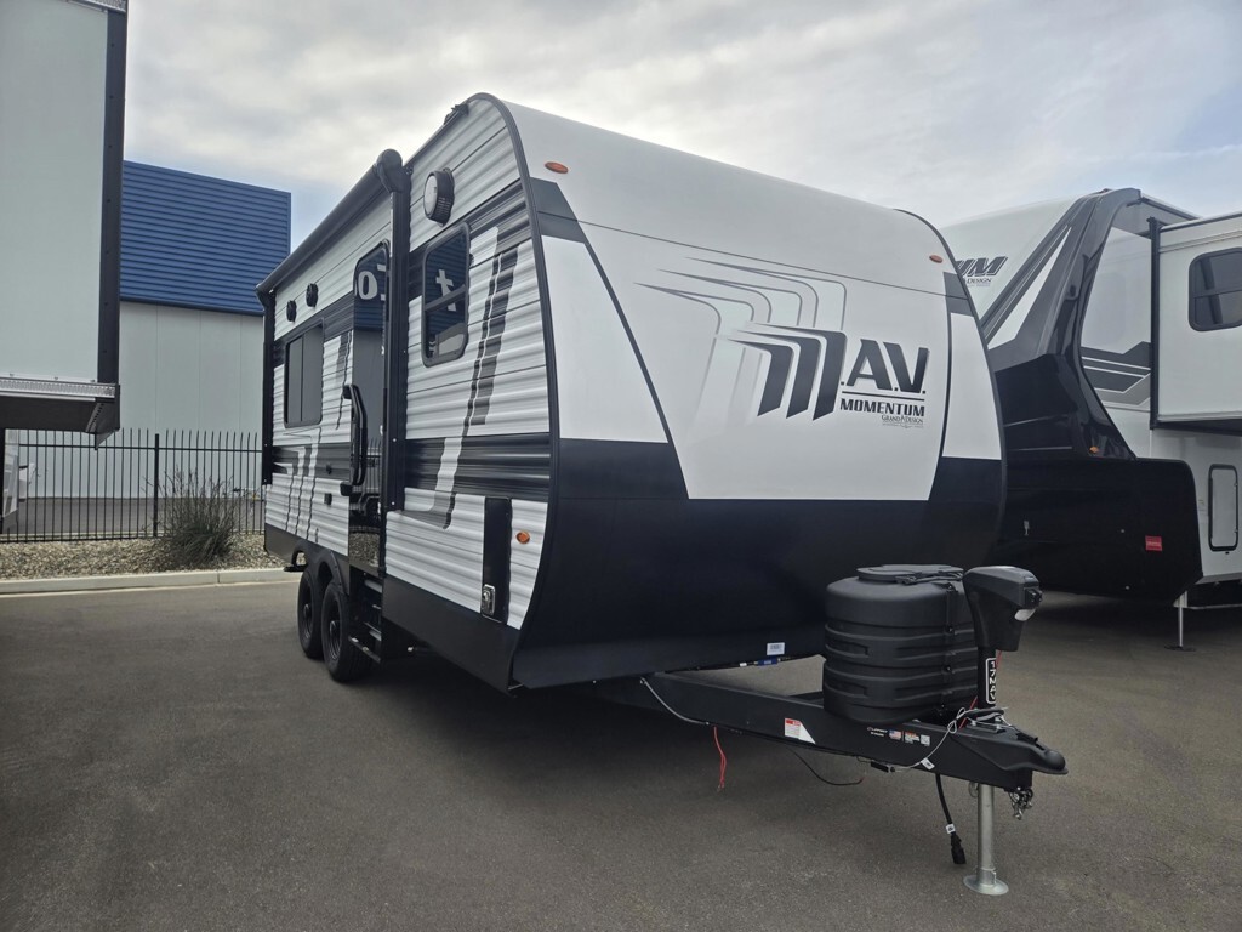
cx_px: 621
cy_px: 466
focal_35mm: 23
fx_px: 825
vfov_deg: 58.9
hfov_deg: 73.9
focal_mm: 5.4
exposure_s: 1/396
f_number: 1.8
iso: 25
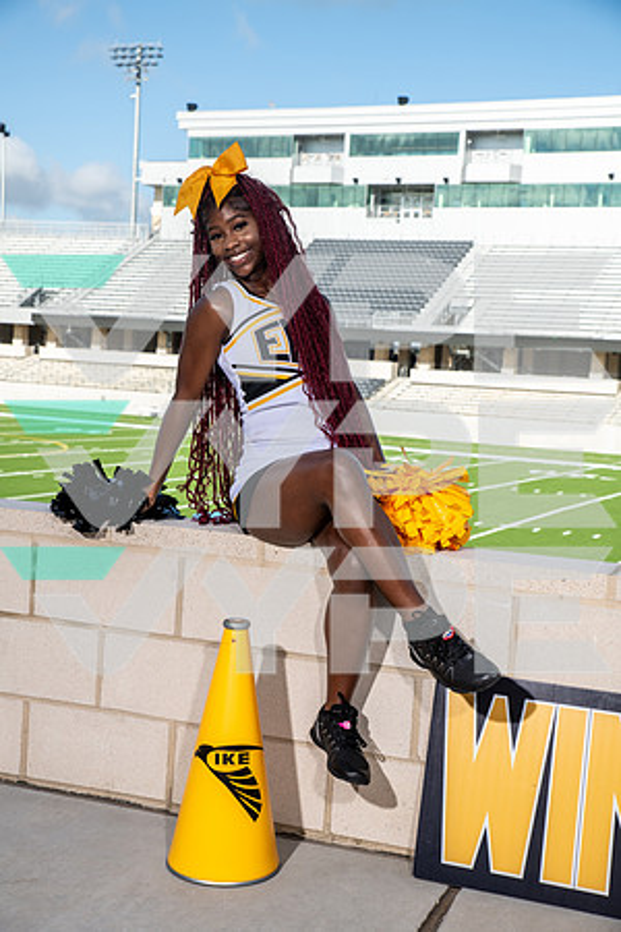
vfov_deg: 38.2
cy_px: 466
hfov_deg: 26.0
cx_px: 310
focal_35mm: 52
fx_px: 1345
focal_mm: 52
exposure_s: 1/320
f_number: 7.1
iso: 100
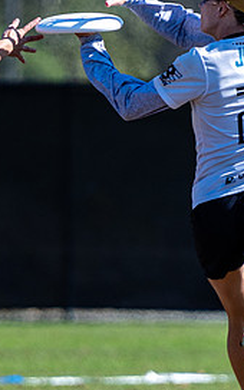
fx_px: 11672
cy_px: 182
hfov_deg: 1.2
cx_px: 238
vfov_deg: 1.9
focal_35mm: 1097
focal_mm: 200
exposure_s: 1/3200
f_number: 2.8
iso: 100
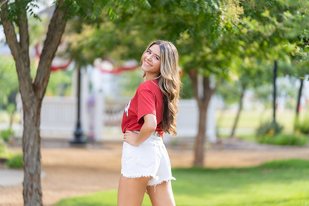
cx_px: 154
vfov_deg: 9.1
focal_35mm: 151
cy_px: 103
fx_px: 1296
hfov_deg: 13.6
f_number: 2.8
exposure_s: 1/320
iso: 100
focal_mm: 151
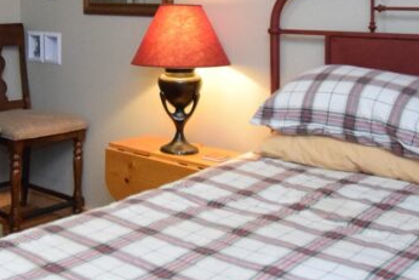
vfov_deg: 25.2
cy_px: 25
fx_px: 605
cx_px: 101
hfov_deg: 37.2
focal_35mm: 52
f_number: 4.5
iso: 3200
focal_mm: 10
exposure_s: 1/60
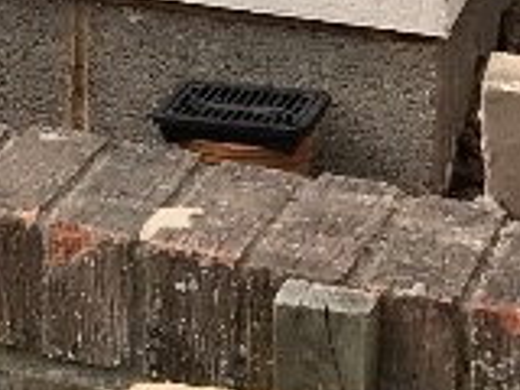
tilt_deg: -5.5
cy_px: -611
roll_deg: +0.5
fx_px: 3155
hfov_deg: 8.7
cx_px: -679
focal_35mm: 210
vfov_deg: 6.6
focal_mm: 3.99
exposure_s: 1/1520
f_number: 1.8
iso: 20
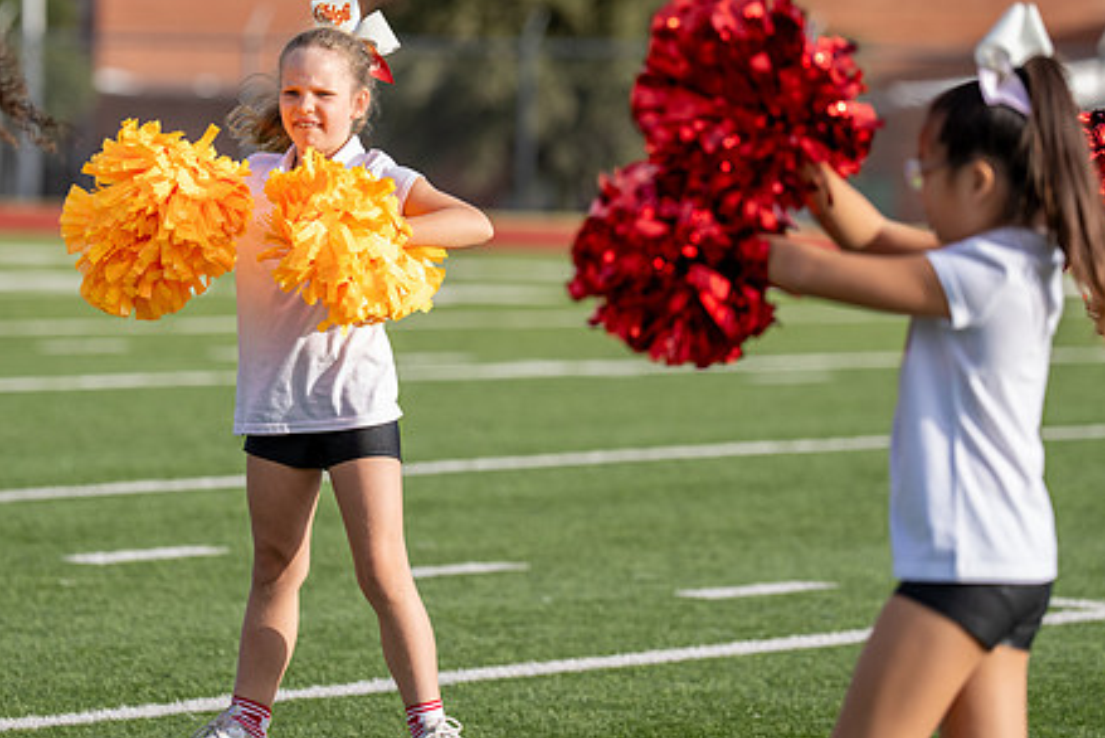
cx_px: 416
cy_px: 272
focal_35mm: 264
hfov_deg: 7.8
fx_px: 8106
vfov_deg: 5.2
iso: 250
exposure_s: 1/3200
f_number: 2.8
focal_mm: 150
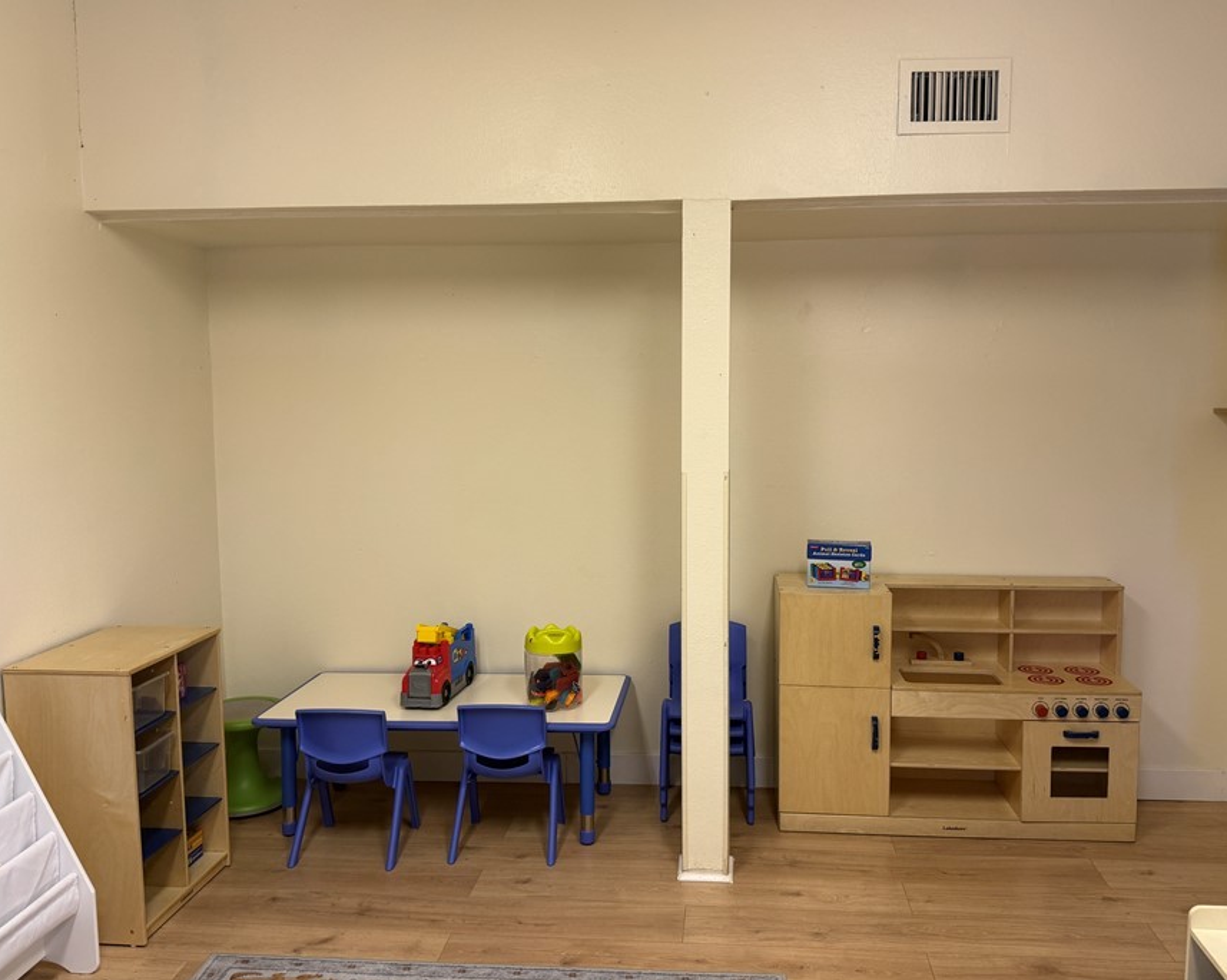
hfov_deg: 62.2
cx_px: 637
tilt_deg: -4.7
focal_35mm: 28
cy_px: 492
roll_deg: -0.5
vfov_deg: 51.5
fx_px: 1016
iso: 125
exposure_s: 1/60
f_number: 1.78
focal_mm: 6.76
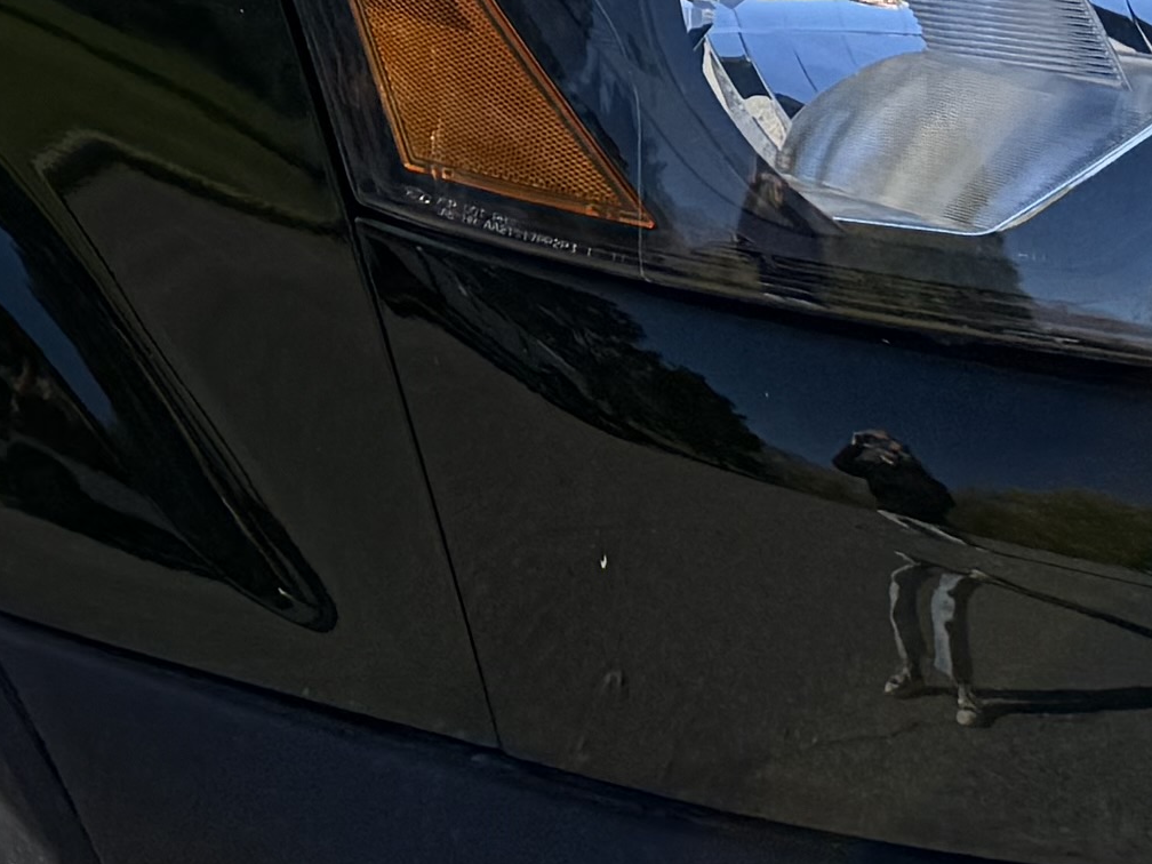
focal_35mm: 136
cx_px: -935
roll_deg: +2.0
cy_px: -990
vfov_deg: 9.9
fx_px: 4526
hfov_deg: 13.1
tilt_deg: +2.2
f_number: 1.78
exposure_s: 1/2907
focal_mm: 6.76
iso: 80
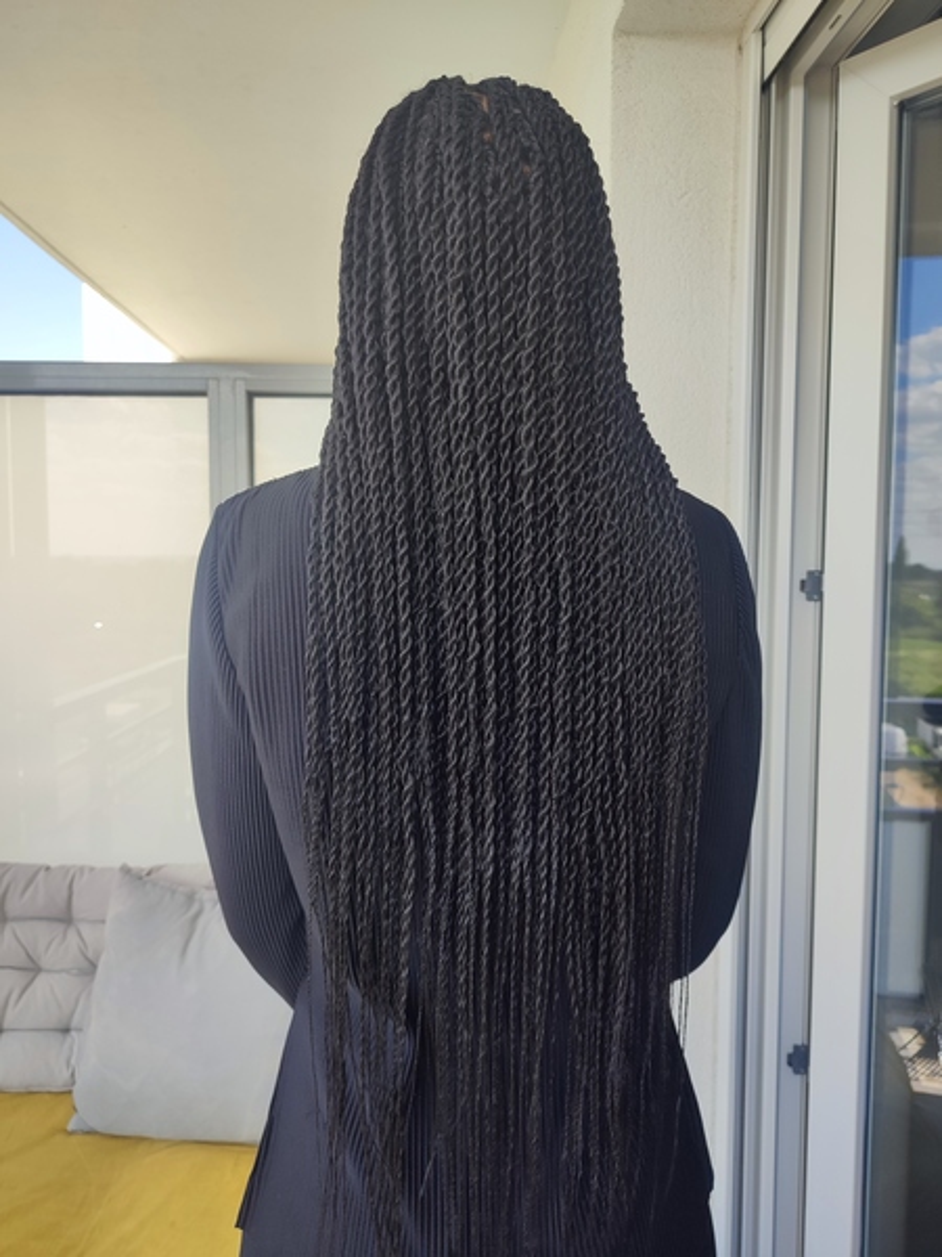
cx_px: 471
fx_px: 871
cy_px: 628
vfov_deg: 71.6
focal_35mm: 24
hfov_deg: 56.8
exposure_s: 1/215
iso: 50
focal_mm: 5.89
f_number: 1.89
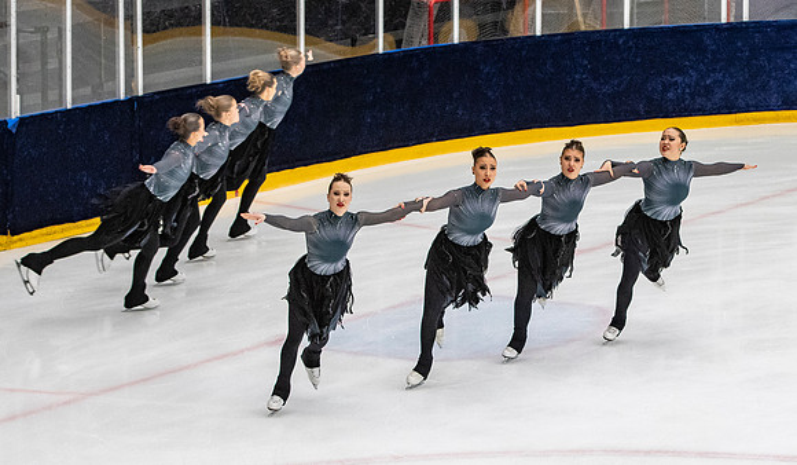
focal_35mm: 177
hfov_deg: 12.0
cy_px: 267
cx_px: 566
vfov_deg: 7.0
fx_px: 3778
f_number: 4
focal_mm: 78
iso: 1100
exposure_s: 1/500
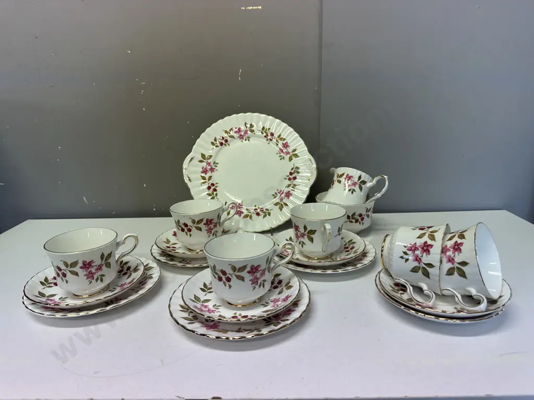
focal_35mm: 24
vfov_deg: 56.8
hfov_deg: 71.6
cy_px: 200
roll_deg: +1.7
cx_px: 267
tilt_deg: -15.4
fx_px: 370
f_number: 1.78
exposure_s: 1/100
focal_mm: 6.86
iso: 64
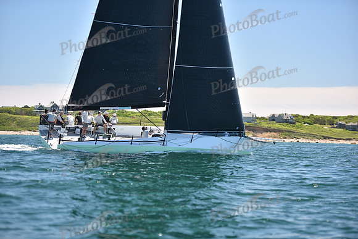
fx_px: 975
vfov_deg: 14.0
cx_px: 179
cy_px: 120
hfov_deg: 20.8
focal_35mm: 98
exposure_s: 1/800
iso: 250
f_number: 2.8
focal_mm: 98
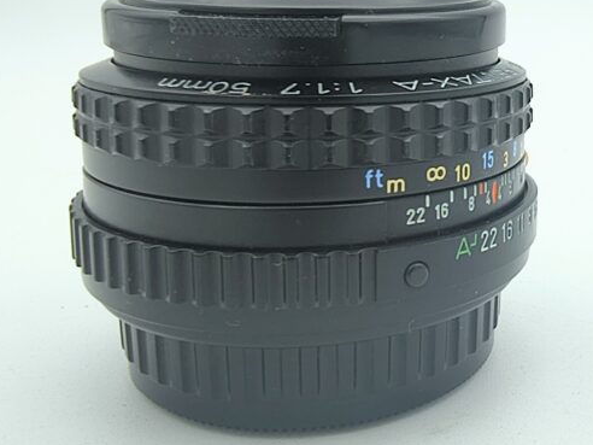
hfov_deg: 69.4
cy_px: 216
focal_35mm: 25
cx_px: 300
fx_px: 428
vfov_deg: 54.9
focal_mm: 1.83
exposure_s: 1/102
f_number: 2
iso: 100
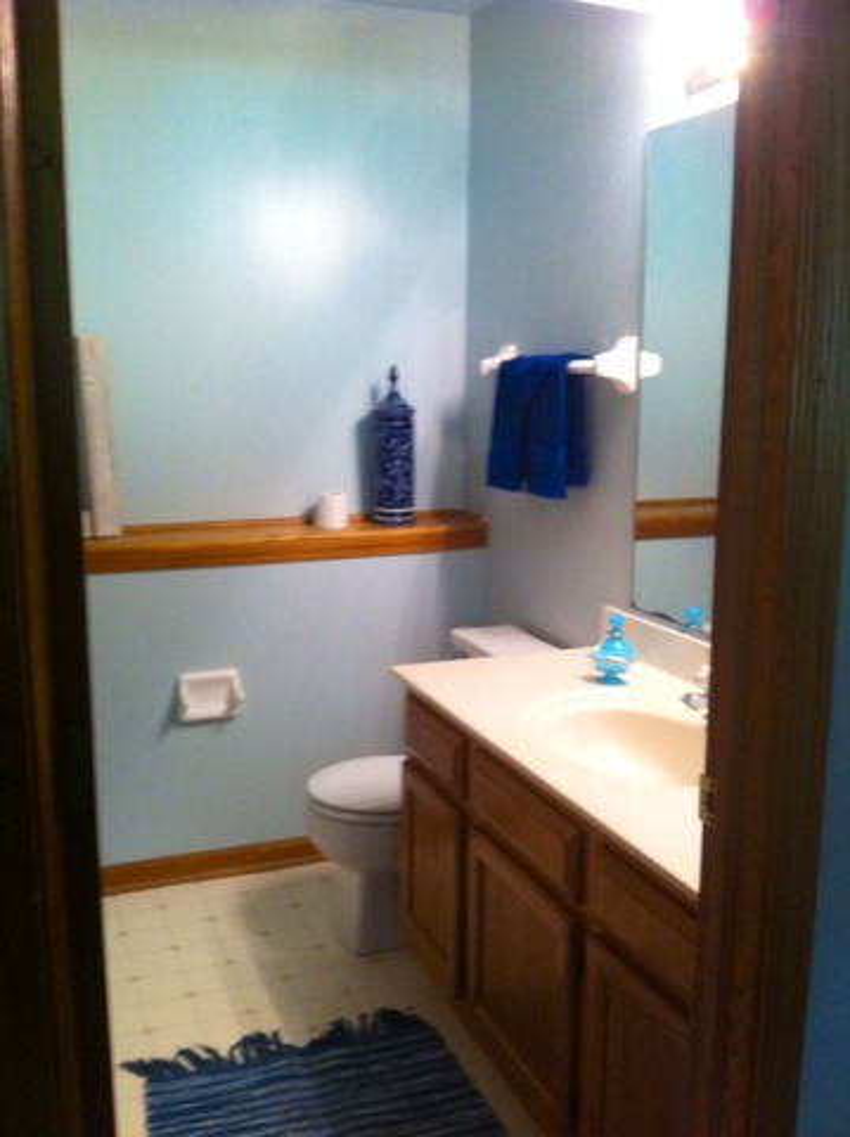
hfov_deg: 40.6
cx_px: 425
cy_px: 568
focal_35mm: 35
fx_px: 1148
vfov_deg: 52.7
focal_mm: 3.85
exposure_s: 1/15
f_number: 2.8
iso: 200
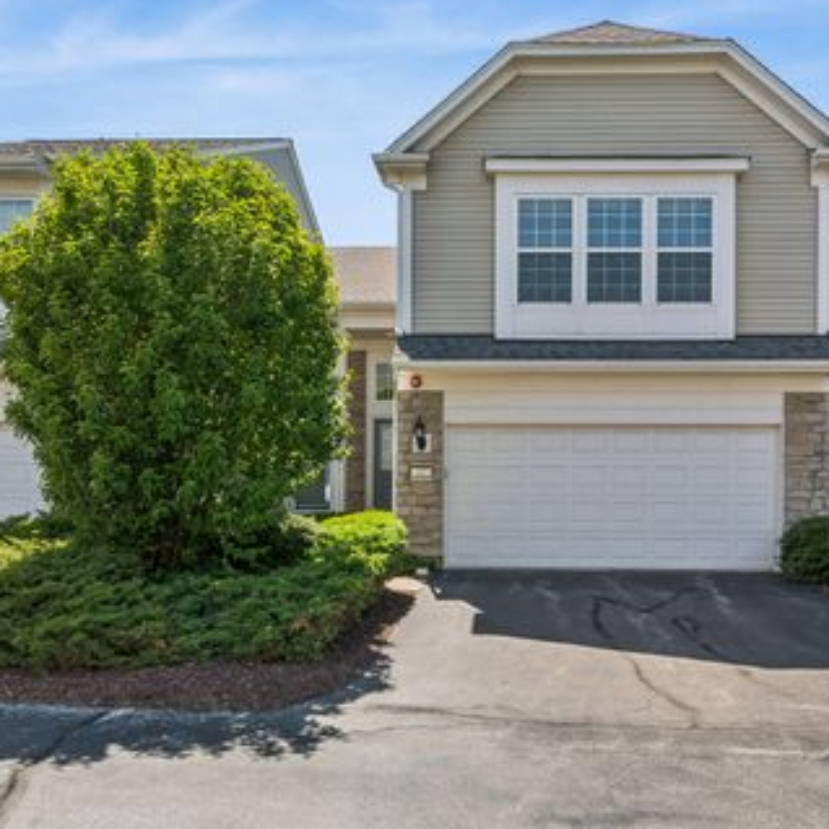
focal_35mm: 24
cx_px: 556
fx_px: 650
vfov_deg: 65.0
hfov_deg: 63.3
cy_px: 407
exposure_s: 1/500
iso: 250
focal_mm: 12
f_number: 8
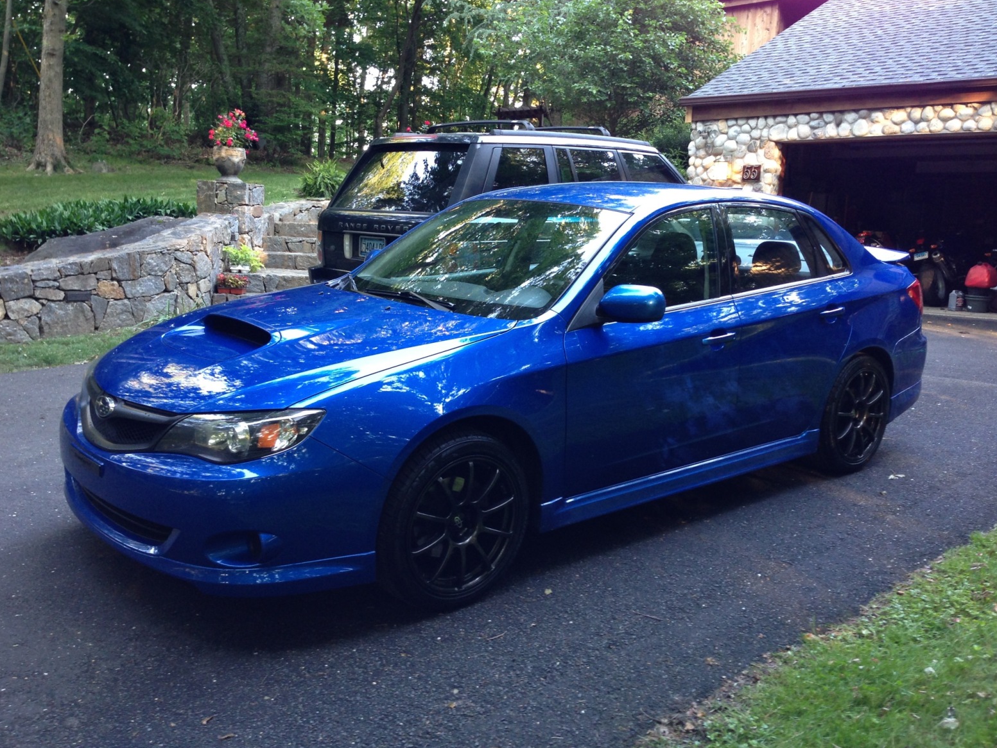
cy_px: 368
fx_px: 979
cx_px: 493
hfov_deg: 54.0
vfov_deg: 41.8
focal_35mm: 34
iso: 80
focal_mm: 4.13
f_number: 2.4
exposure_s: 1/20
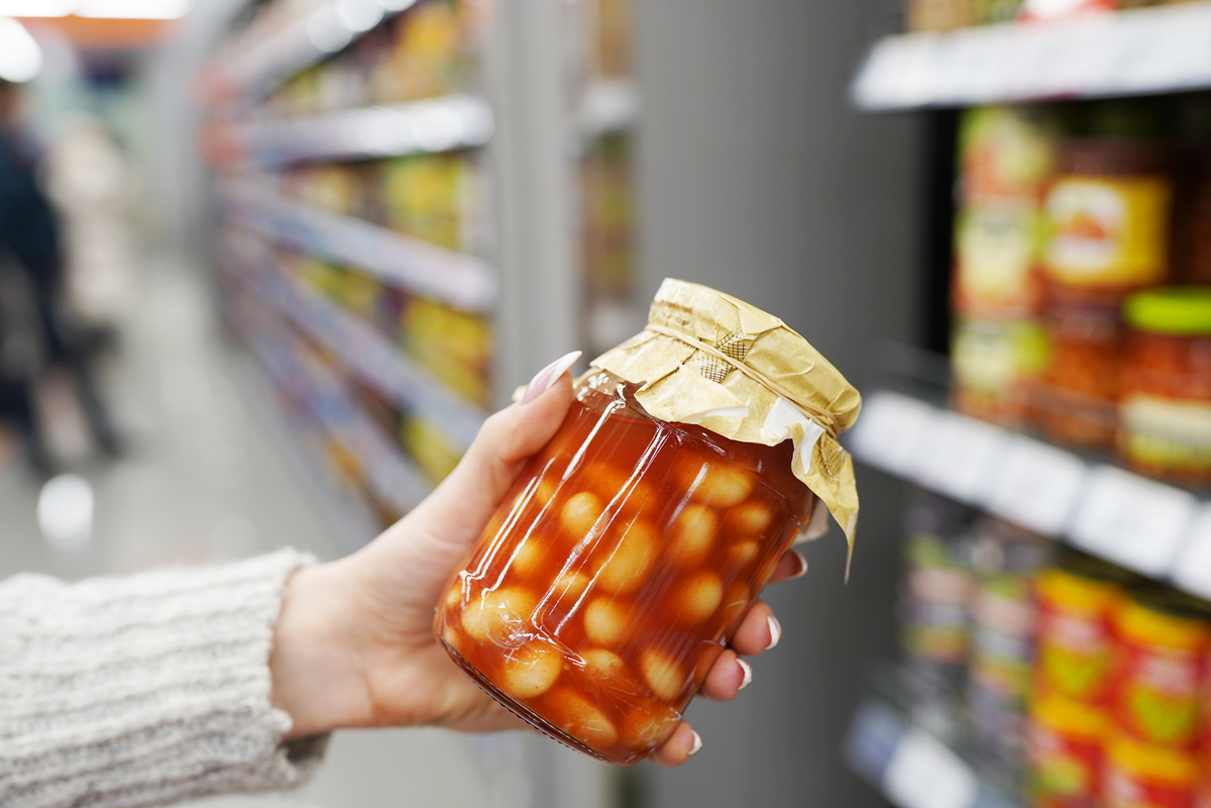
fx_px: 1177
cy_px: 404
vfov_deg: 37.9
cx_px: 606
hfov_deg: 54.4
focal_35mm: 35
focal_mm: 35
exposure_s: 1/320
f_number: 2.5
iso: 500
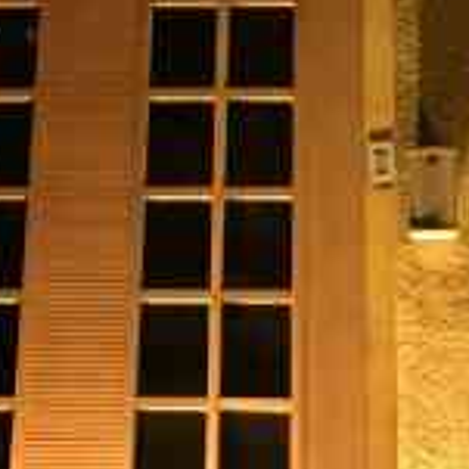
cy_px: -231
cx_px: 292
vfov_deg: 13.8
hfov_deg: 14.6
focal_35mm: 119
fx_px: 1824
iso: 250
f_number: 2.2
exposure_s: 1/20
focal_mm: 4.15
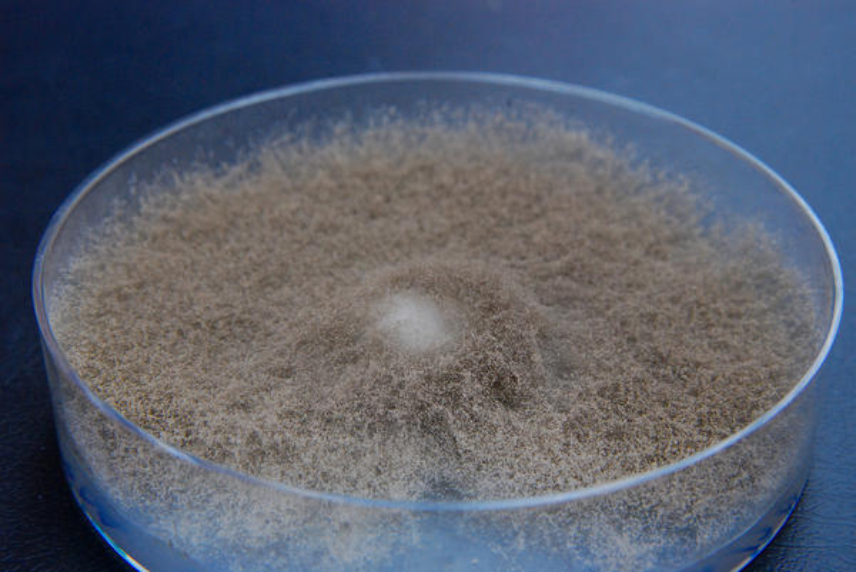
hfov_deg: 21.9
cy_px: 286
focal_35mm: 93
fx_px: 2213
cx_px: 428
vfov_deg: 14.7
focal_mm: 62
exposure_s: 1/30
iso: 1100
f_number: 20
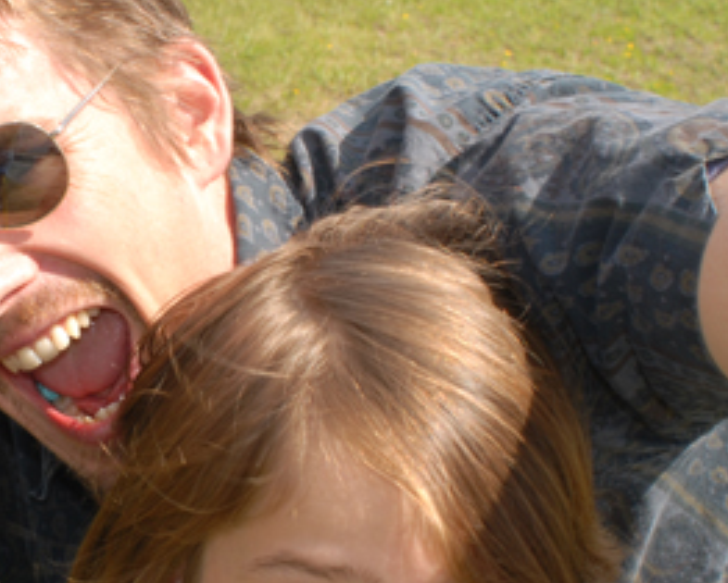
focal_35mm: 80
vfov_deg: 19.2
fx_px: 1725
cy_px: 368
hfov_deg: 23.1
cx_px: 50
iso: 100
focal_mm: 24
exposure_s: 1/80
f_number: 11
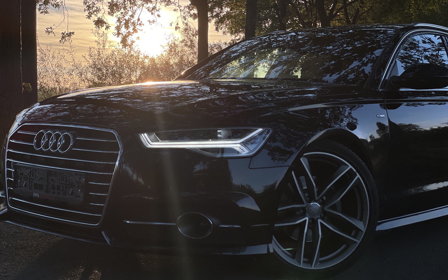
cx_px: 221
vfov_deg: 23.1
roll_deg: -2.5
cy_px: 164
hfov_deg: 36.3
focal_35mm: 56
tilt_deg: -3.7
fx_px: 684
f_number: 2
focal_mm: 6
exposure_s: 1/1065
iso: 25
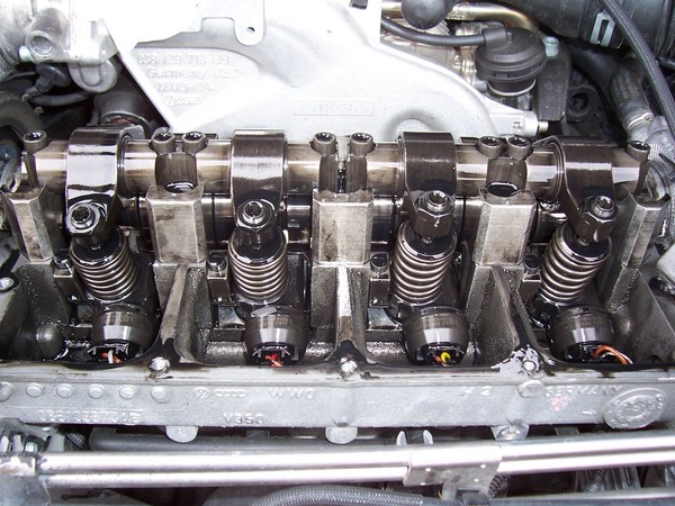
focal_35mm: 34
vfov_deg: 41.8
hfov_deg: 54.0
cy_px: 253
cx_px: 338
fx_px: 663
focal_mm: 5.6
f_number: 2.7
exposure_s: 1/60
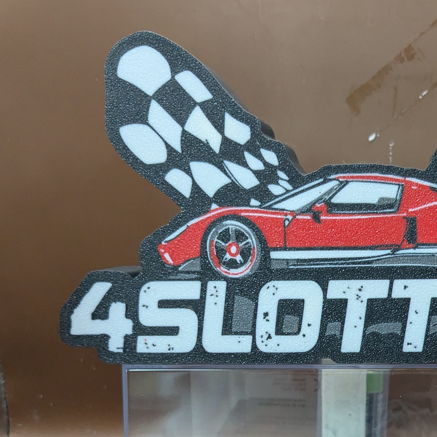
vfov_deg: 31.3
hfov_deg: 32.0
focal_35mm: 52
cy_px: 389
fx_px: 743
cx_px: 346
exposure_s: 1/100
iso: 668
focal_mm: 4.38
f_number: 1.73
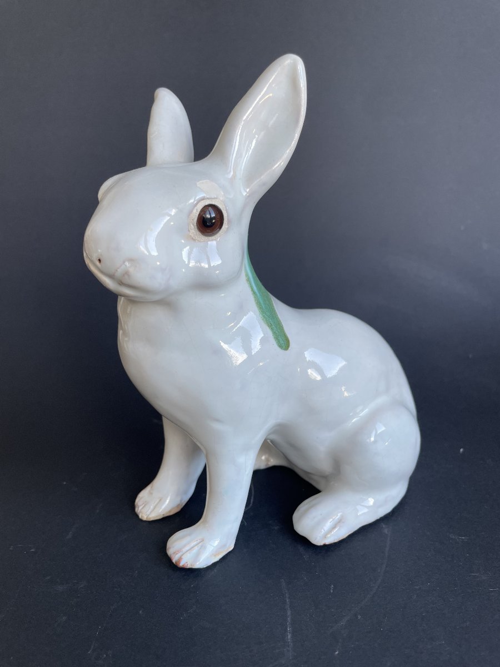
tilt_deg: -18.3
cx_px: 250
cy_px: 334
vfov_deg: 67.3
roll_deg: +1.7
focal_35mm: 26
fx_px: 501
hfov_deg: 53.1
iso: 80
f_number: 1.6
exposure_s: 1/121
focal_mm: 4.2
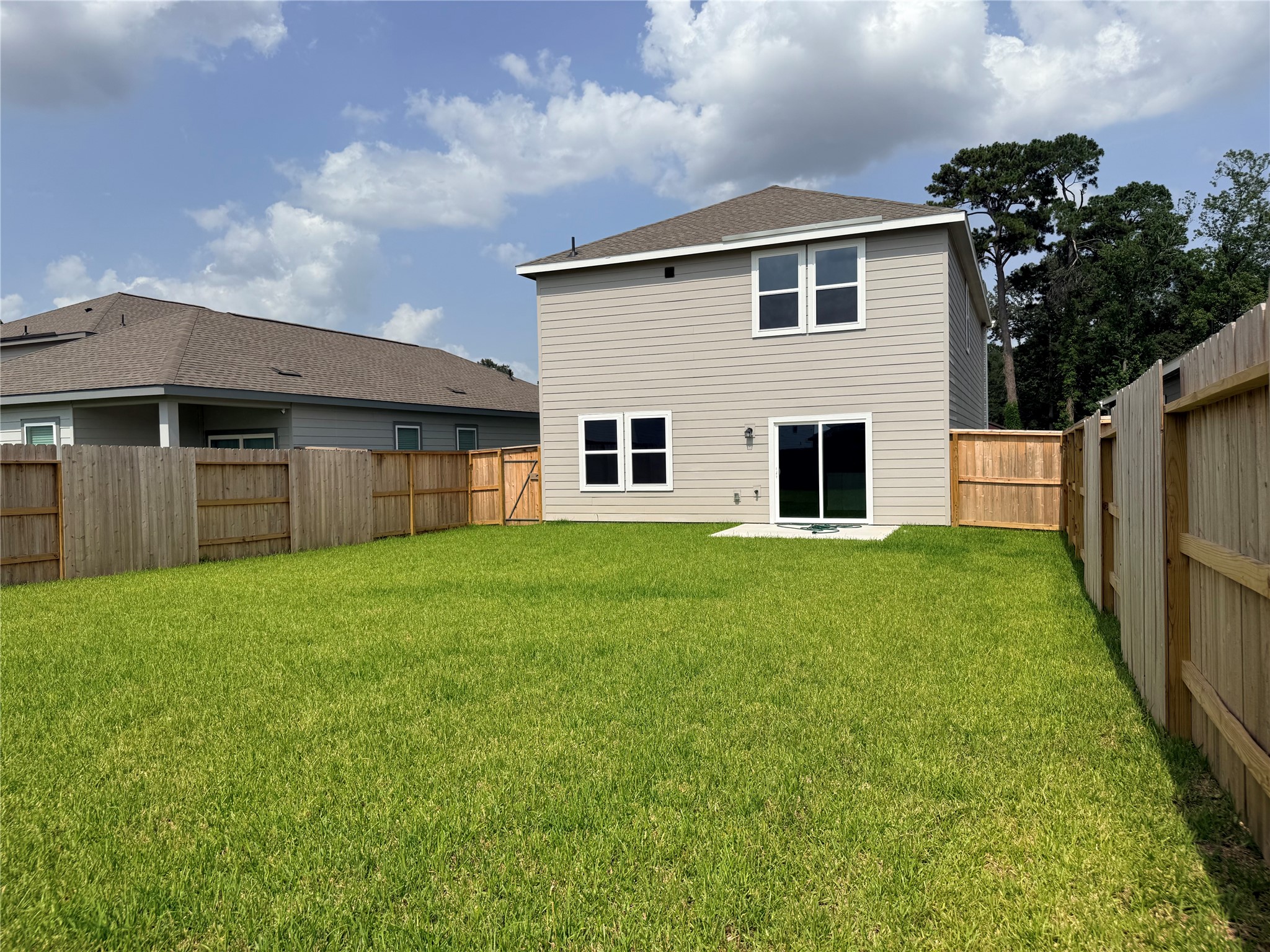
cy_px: 476
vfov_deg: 56.8
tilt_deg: +0.4
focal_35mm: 24
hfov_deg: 71.6
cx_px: 635
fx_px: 881
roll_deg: +0.8
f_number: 1.78
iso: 80
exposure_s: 1/8130
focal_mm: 6.76
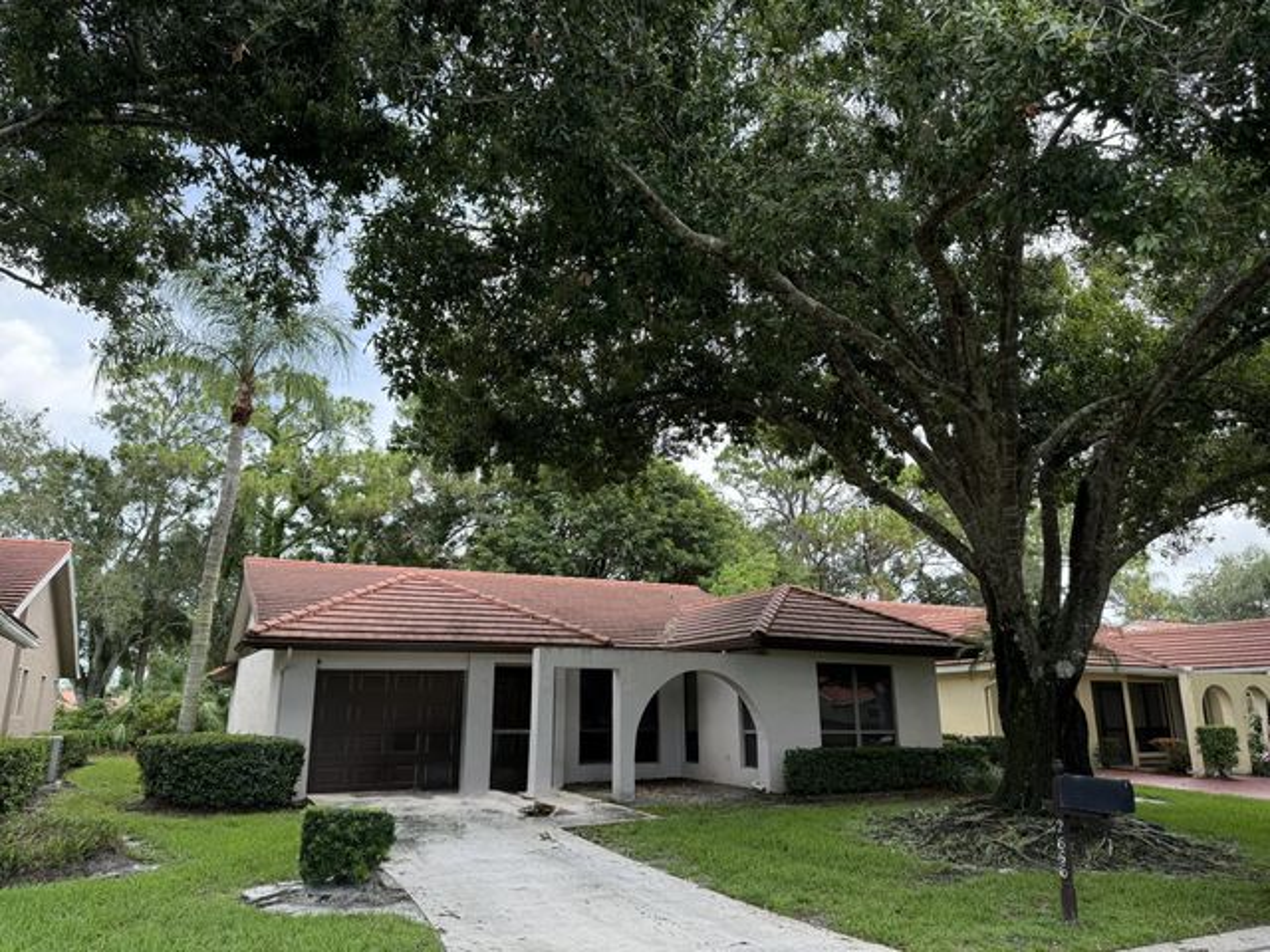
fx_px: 881
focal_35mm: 24
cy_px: 476
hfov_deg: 71.6
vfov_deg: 56.8
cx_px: 635
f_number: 1.78
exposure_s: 1/822
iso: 100
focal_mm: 6.76
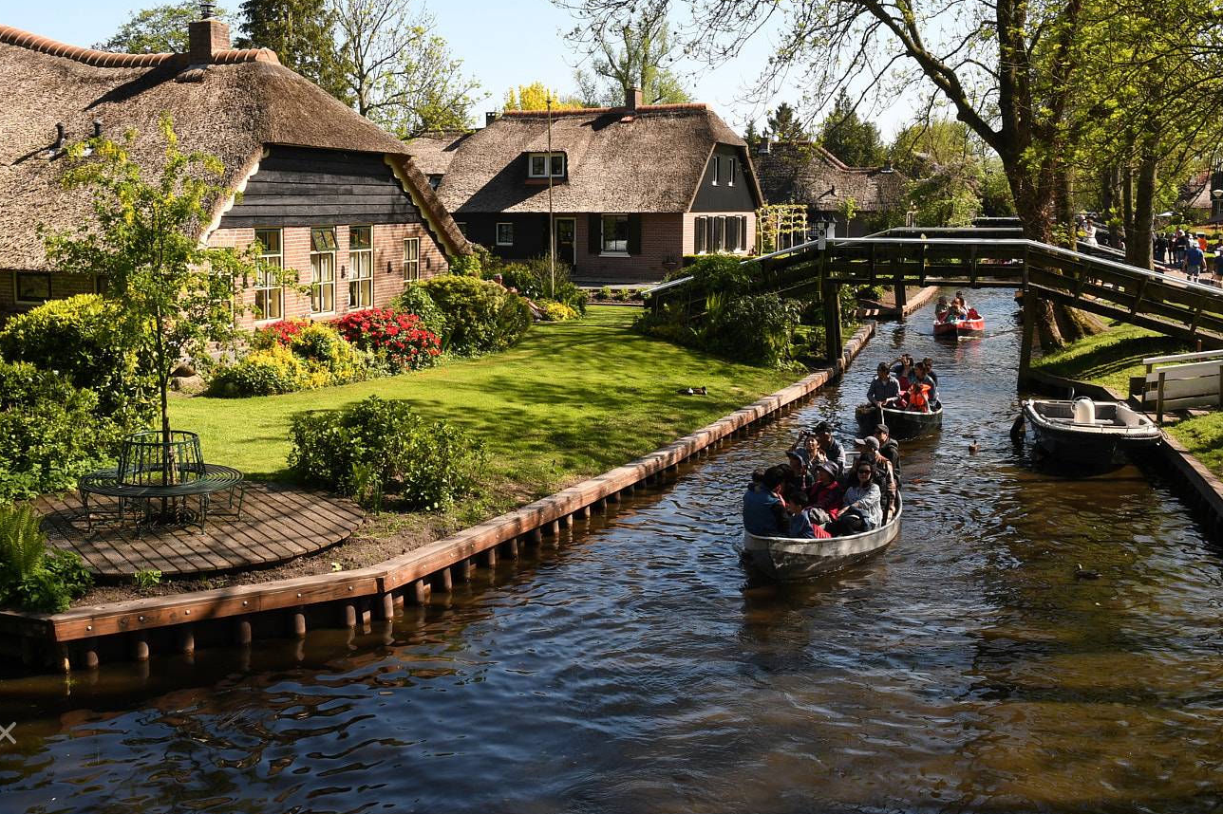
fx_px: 1392
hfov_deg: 47.3
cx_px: 540
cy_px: 362
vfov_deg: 32.6
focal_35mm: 41
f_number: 13
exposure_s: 1/60
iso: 125
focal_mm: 22
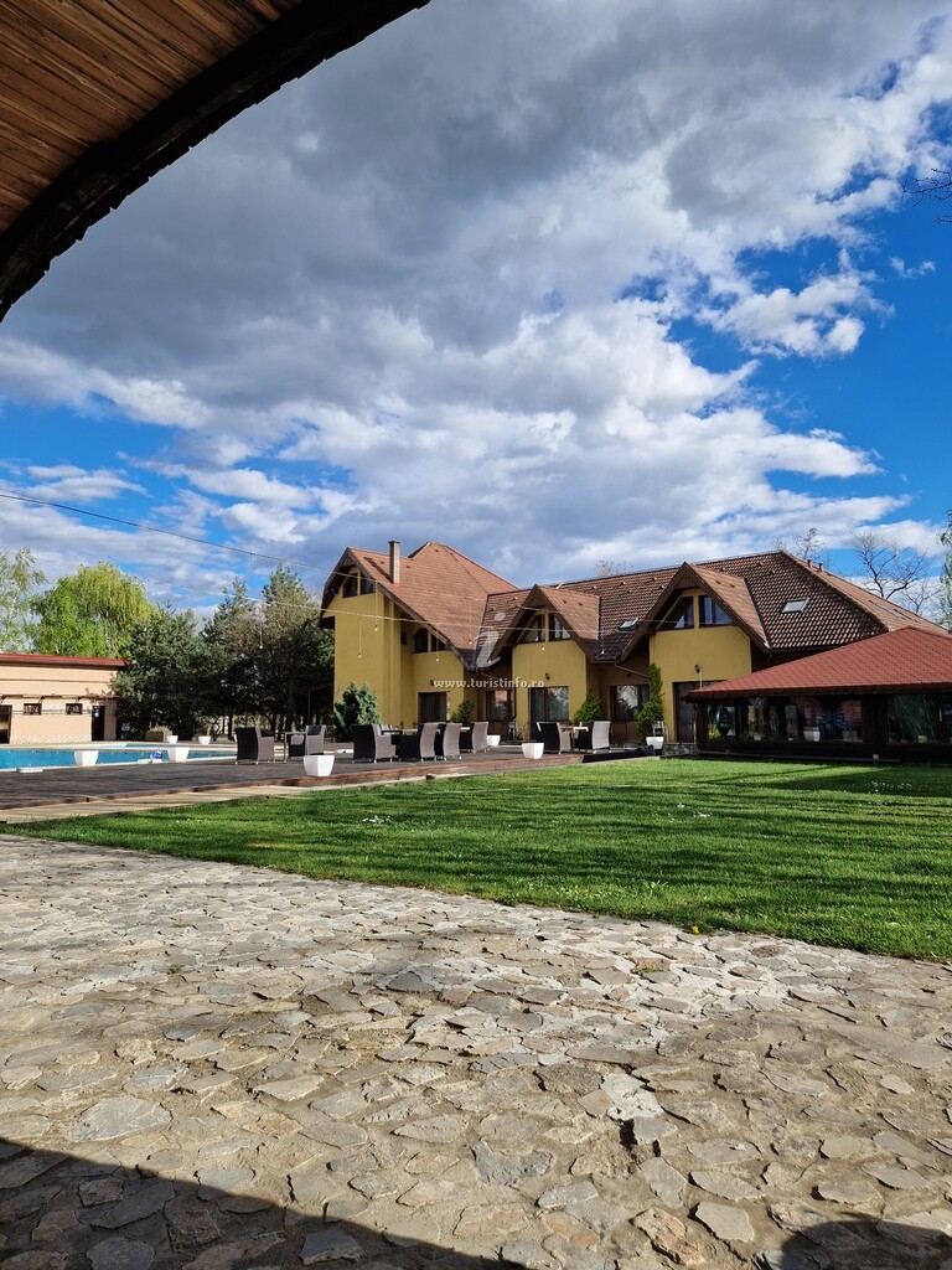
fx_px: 843
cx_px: 476
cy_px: 635
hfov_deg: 58.9
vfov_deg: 73.9
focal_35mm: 23
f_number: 1.8
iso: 50
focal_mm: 5.4
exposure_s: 1/1648
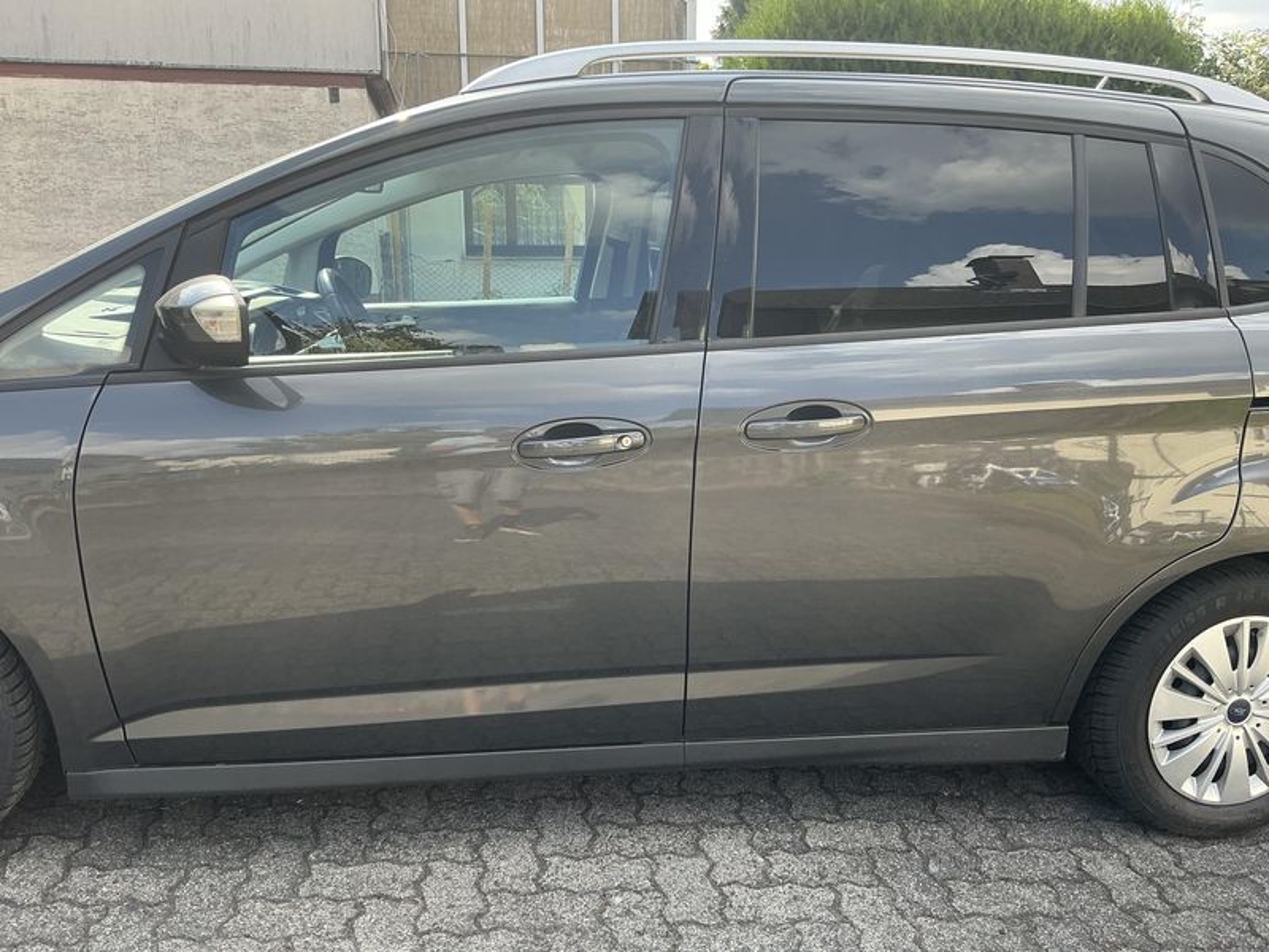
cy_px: 476
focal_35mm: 28
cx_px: 634
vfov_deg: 49.7
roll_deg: +0.0
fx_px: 1026
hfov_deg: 63.4
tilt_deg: -12.3
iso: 25
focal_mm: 3
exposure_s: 1/454
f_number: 1.8
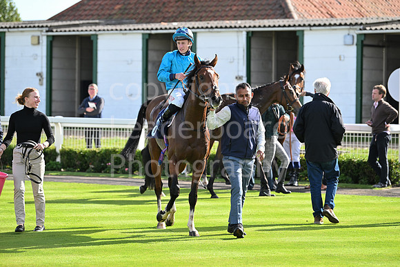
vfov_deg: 8.6
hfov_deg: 12.8
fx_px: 1778
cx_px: 200
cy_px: 134
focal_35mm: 160
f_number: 4
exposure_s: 1/1600
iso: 500
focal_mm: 160
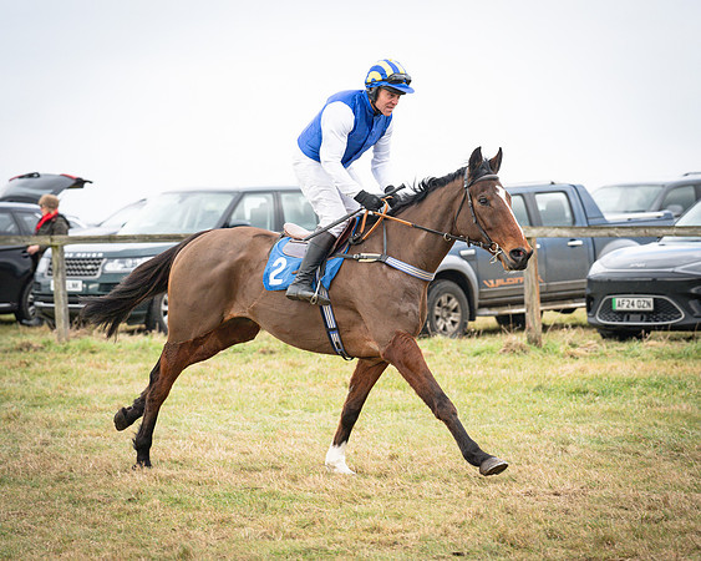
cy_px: 271
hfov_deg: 11.4
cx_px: 321
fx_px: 3511
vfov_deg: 9.1
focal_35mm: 169
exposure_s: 1/1000
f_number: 4.5
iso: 500
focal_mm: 135
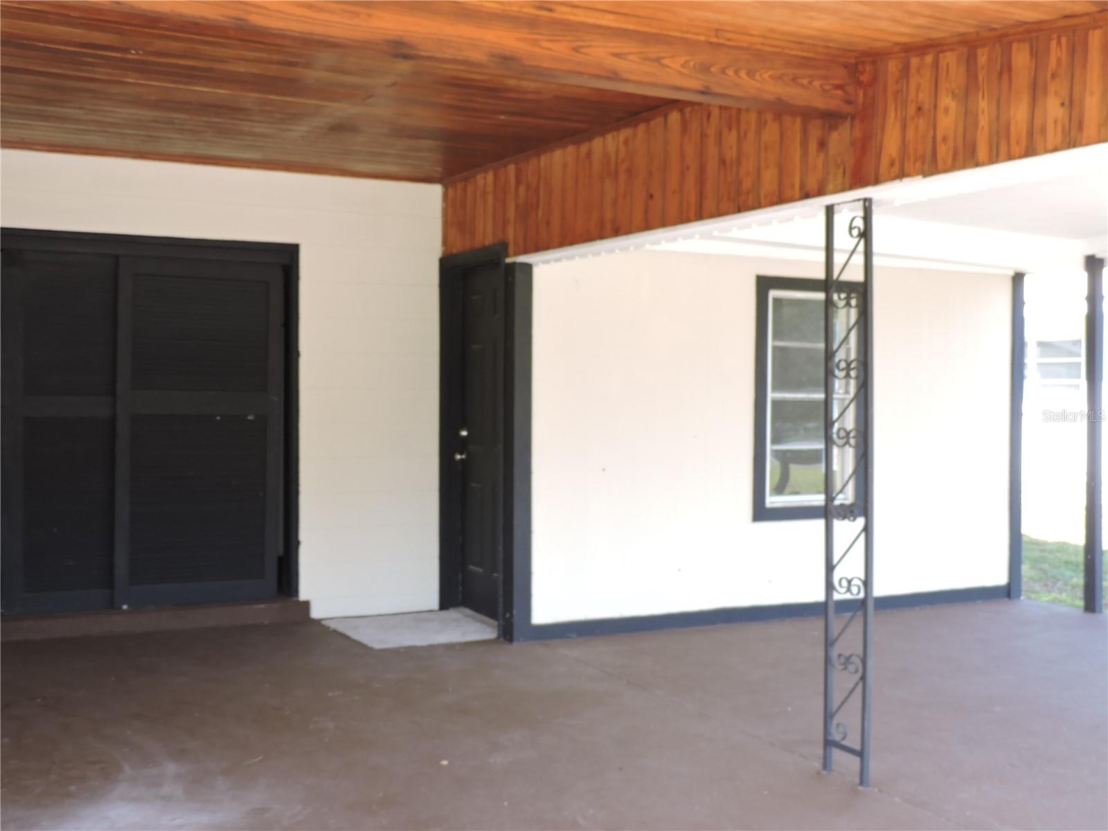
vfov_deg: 36.0
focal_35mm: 40
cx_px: 554
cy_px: 416
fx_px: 1280
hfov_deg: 46.8
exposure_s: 1/60
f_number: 3.3
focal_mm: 7.1
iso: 110
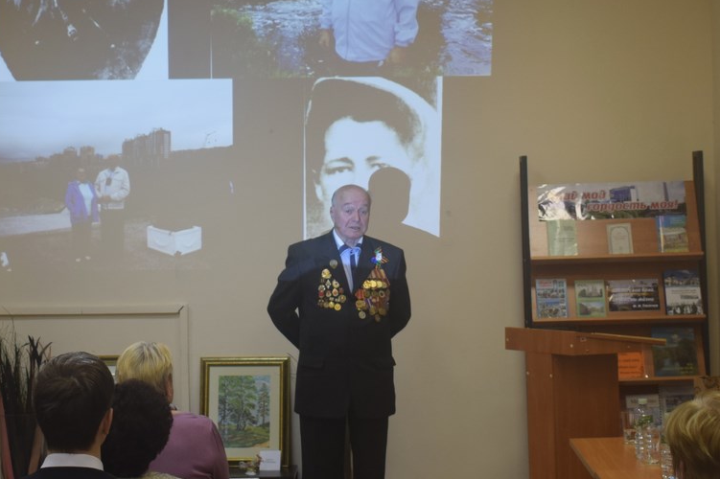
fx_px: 1335
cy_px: 235
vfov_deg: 20.4
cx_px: 390
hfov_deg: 30.2
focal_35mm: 67
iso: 500
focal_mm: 29
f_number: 4.2
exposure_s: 1/60
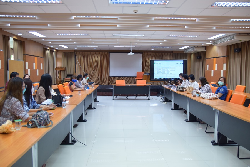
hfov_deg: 61.9
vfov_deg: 43.6
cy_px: 84
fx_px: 208
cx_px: 125
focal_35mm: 30
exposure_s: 1/160
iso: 800
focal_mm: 20
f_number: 3.2
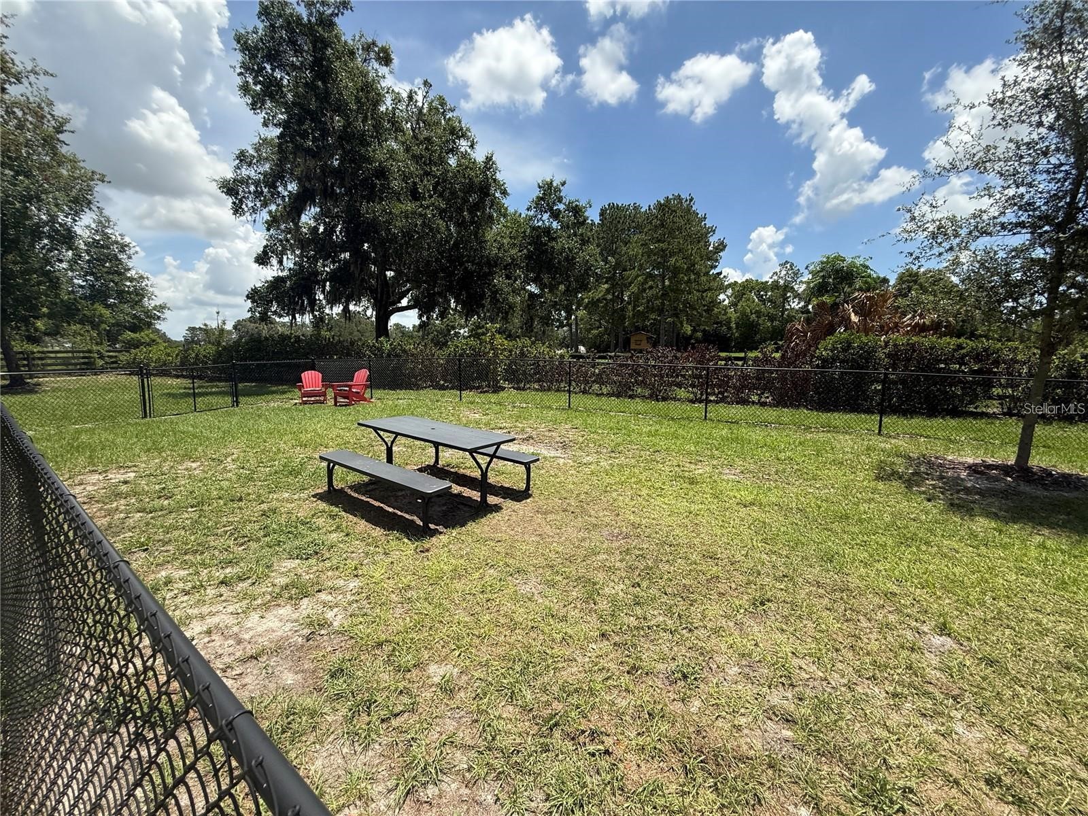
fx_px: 440
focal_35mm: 14
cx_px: 544
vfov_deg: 85.7
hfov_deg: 102.1
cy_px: 408
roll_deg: +1.2
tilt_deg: -6.1
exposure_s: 1/1312
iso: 50
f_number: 2.2
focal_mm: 2.22
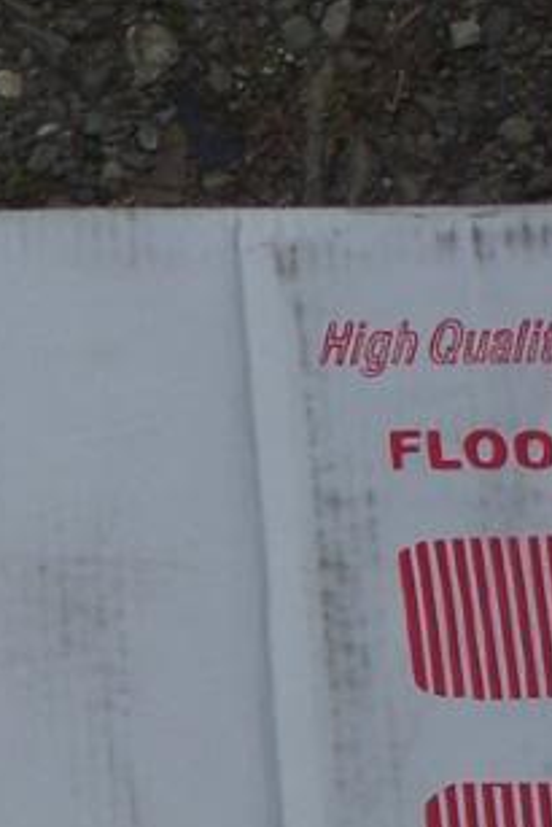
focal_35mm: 222
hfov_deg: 6.1
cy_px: 1018
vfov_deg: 9.1
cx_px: -232
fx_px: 5100
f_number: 6.3
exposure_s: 1/350
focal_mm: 10.7
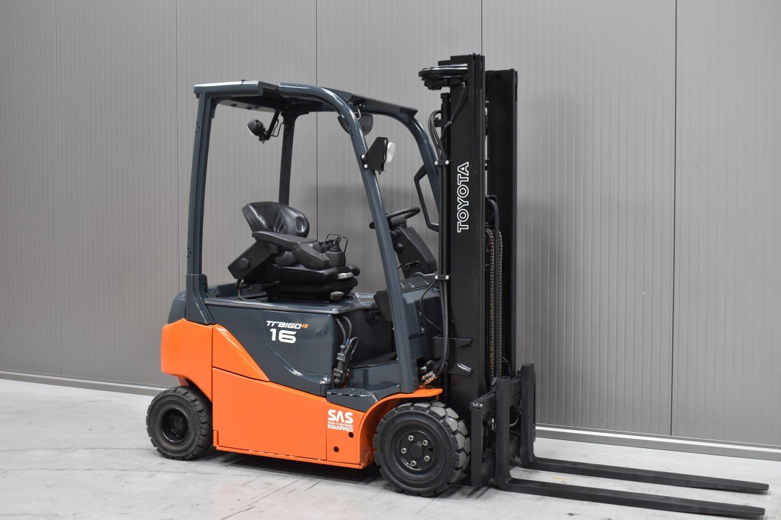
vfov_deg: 31.2
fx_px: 933
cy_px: 265
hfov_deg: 45.4
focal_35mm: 43
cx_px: 384
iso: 1250
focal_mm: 28
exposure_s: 1/25
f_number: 5.6
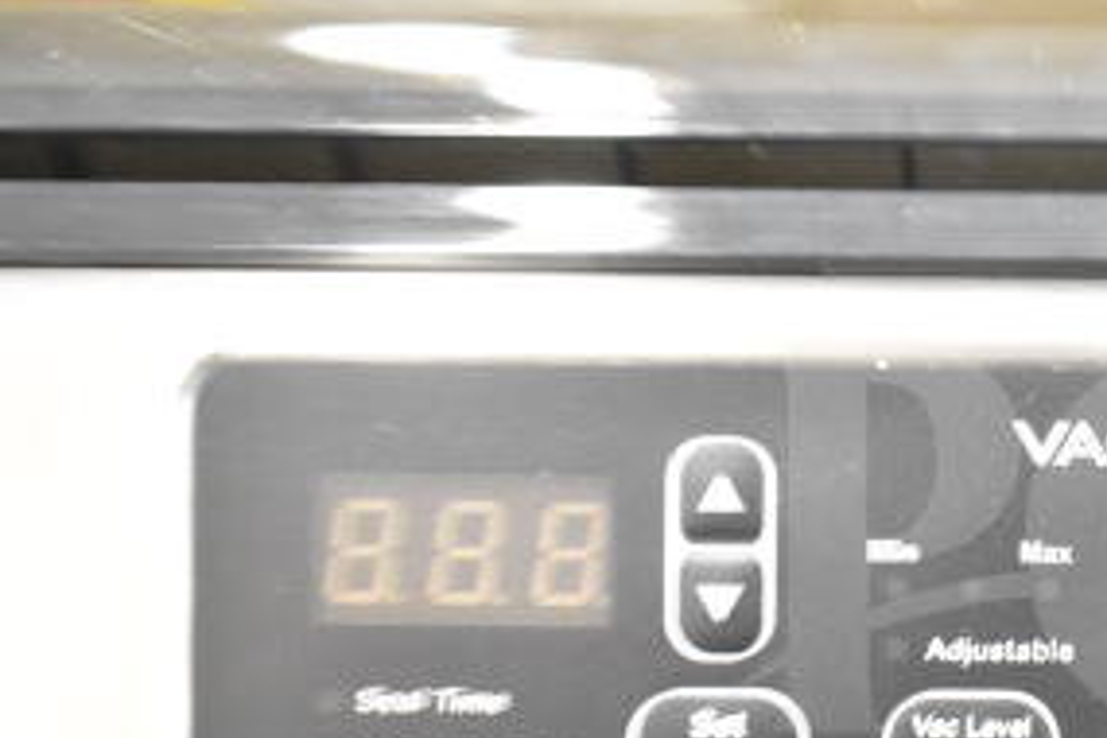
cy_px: 647
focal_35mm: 77
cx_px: 1119
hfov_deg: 25.0
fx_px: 2368
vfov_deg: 17.5
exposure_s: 1/40
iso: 4000
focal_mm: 24
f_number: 4
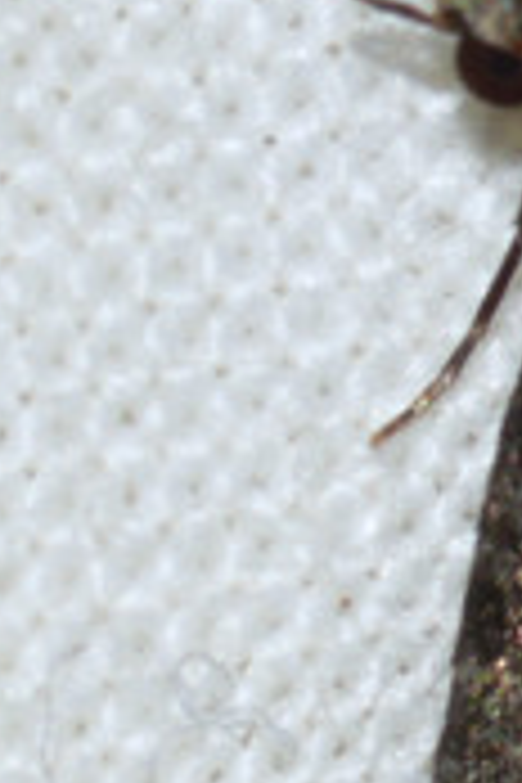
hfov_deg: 2.5
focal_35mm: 553
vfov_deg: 3.7
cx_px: 922
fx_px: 12027
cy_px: 76
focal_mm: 100
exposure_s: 1/200
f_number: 22
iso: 100
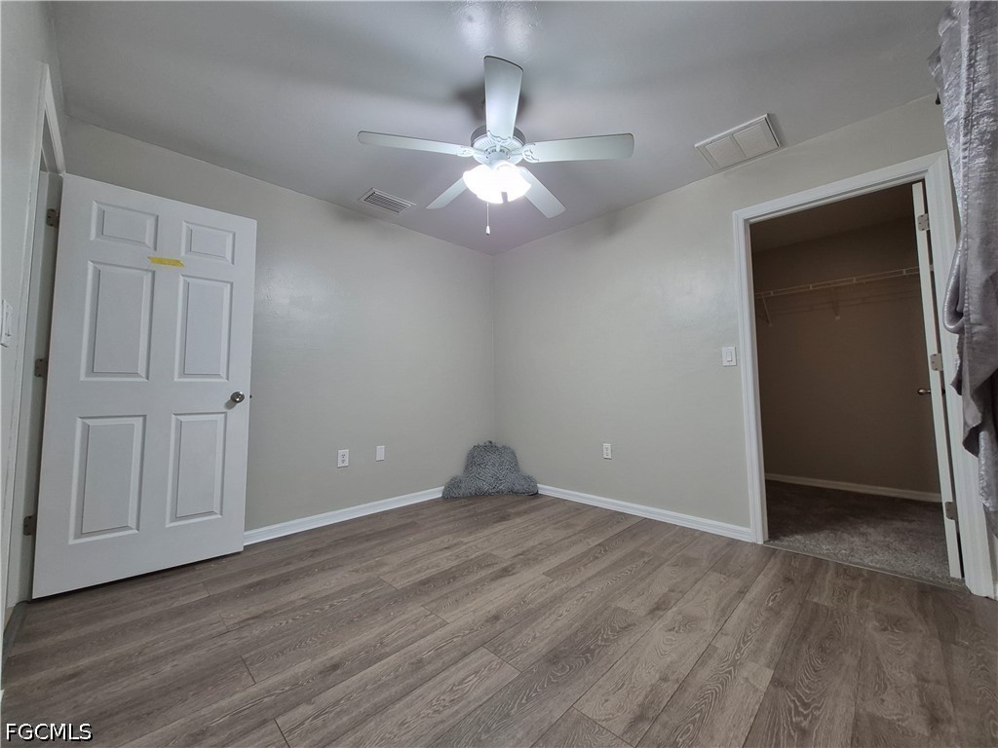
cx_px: 499
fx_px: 375
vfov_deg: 89.9
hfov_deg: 106.2
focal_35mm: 13
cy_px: 374
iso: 100
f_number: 2.2
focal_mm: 1.74
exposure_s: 1/60
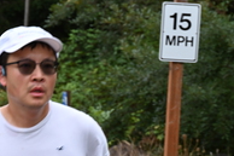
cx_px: 122
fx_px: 1624
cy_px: 137
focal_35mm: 250
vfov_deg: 5.5
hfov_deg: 8.2
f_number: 6.3
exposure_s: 1/125
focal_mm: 88
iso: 450
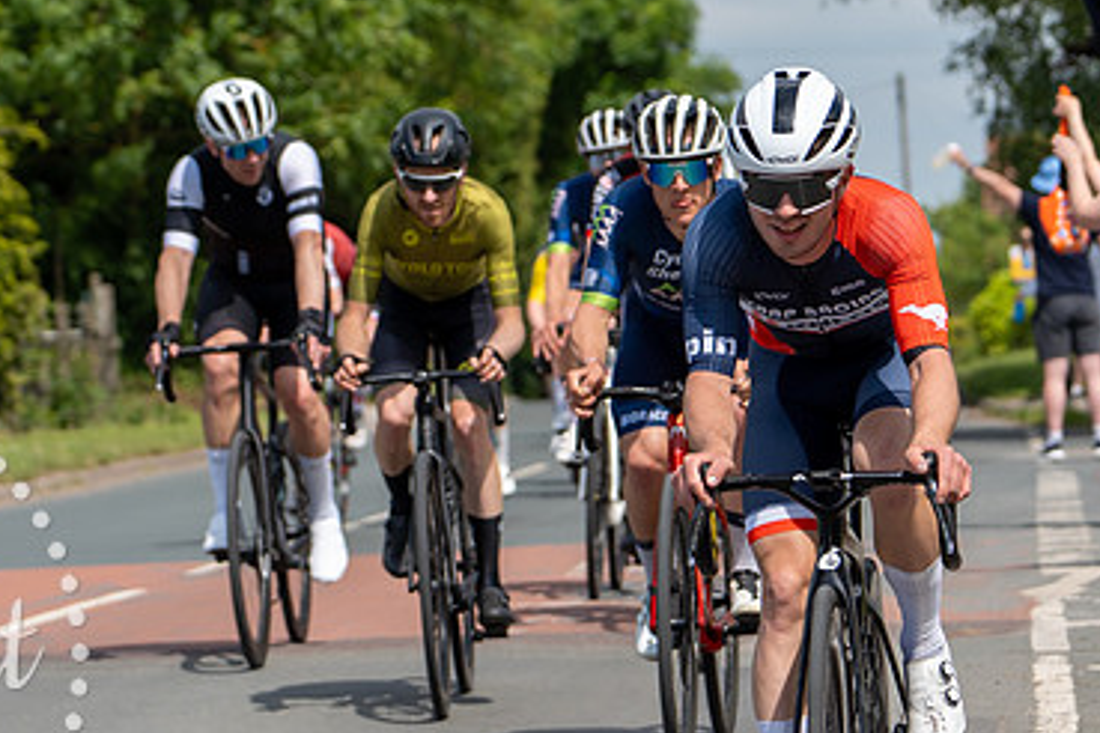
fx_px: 7027
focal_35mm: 230
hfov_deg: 8.9
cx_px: 694
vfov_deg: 6.0
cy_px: 168
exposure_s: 1/1250
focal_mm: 84
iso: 100
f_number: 3.5
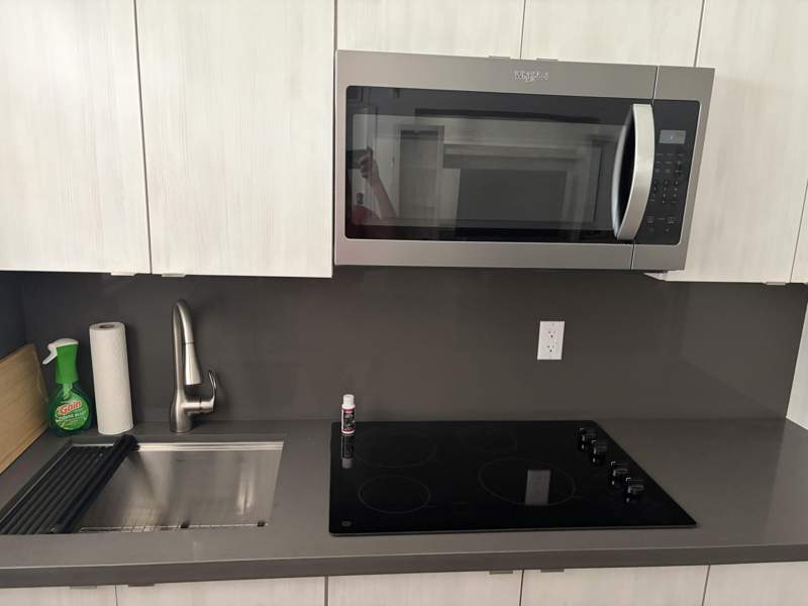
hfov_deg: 67.3
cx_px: 404
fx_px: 607
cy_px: 303
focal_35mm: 26
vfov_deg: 53.1
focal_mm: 5.96
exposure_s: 1/38
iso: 640
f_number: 1.6
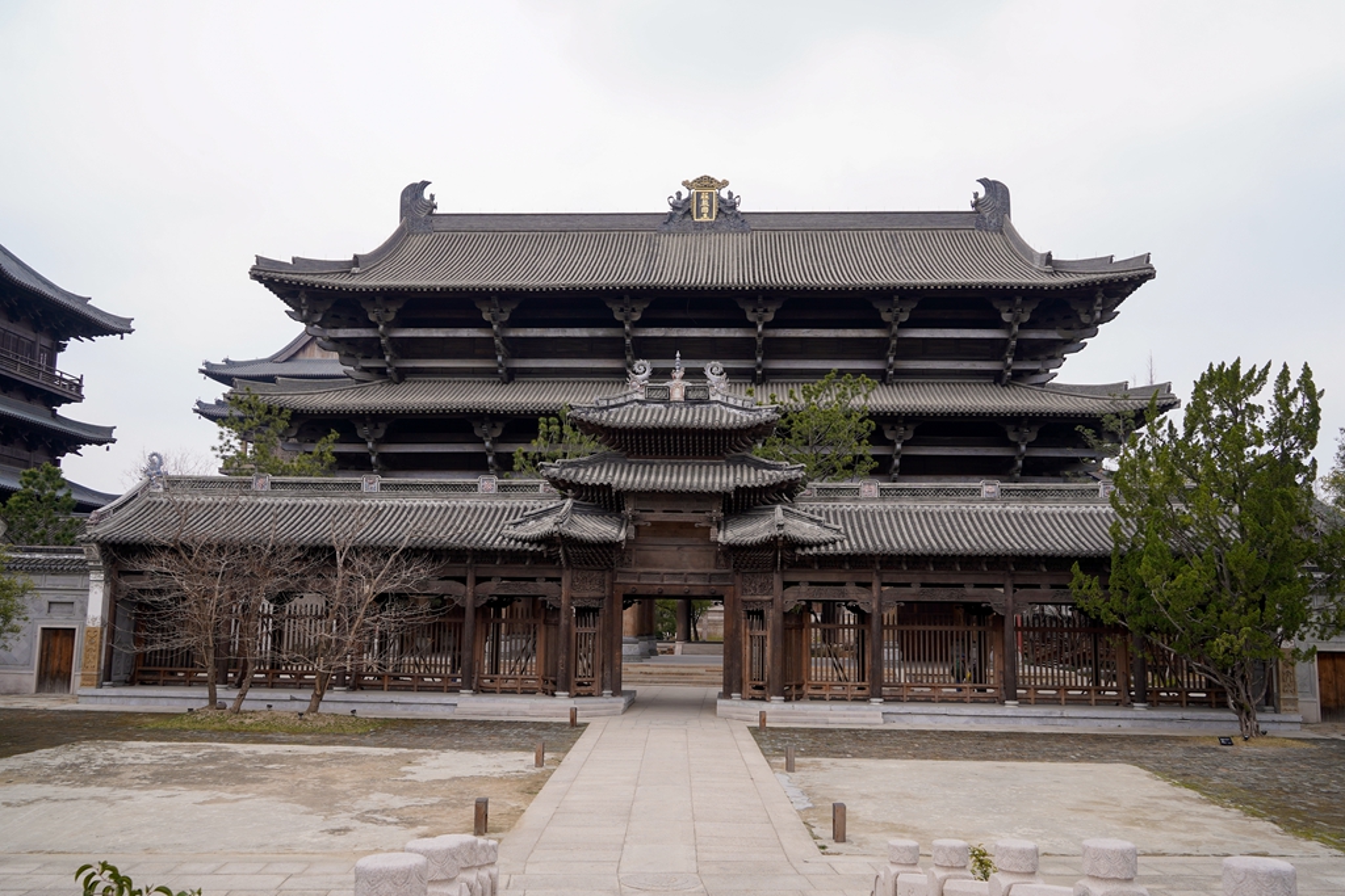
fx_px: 1121
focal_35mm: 30
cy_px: 448
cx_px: 672
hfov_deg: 61.9
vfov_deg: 43.6
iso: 200
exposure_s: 1/320
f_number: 5.6
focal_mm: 30
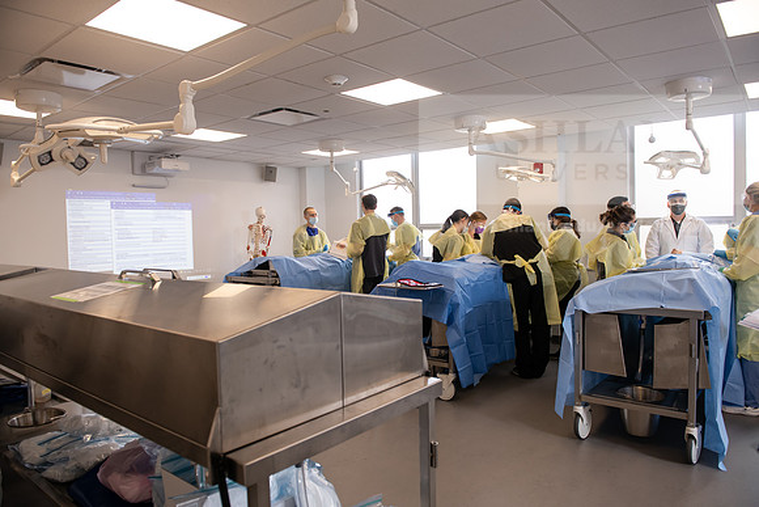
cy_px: 254
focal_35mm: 24
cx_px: 380
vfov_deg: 53.2
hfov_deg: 73.7
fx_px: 506
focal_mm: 24
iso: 500
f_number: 4
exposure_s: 1/200
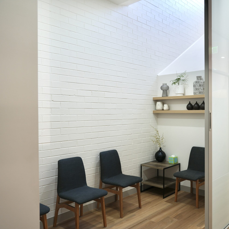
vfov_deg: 52.5
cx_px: 159
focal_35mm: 31
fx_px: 232
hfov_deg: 51.2
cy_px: 115
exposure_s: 1/30
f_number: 4
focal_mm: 24
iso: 200
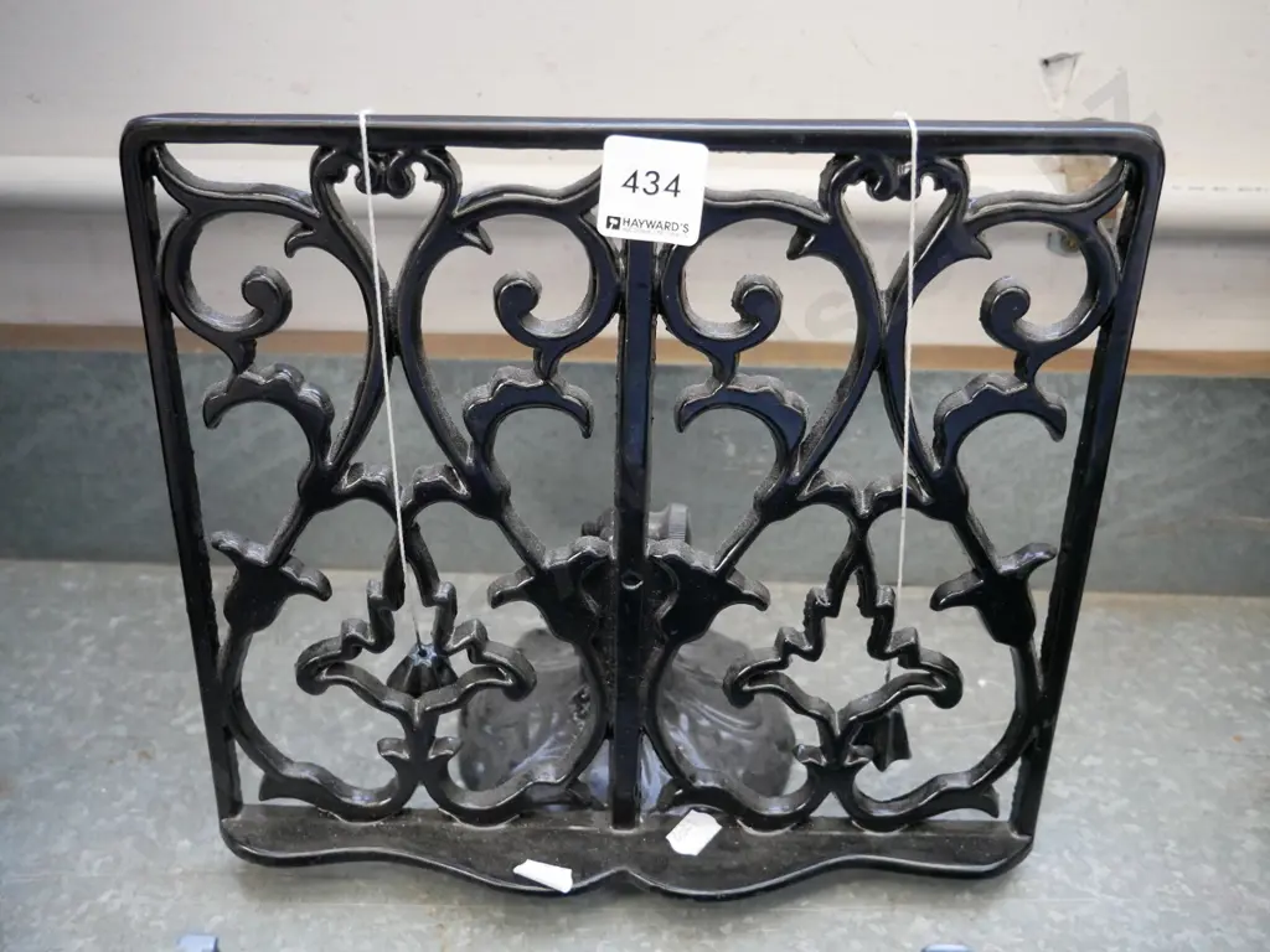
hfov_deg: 51.4
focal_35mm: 36
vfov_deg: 39.7
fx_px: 1321
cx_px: 635
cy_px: 476
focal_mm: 18
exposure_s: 1/60
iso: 2000
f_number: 3.9
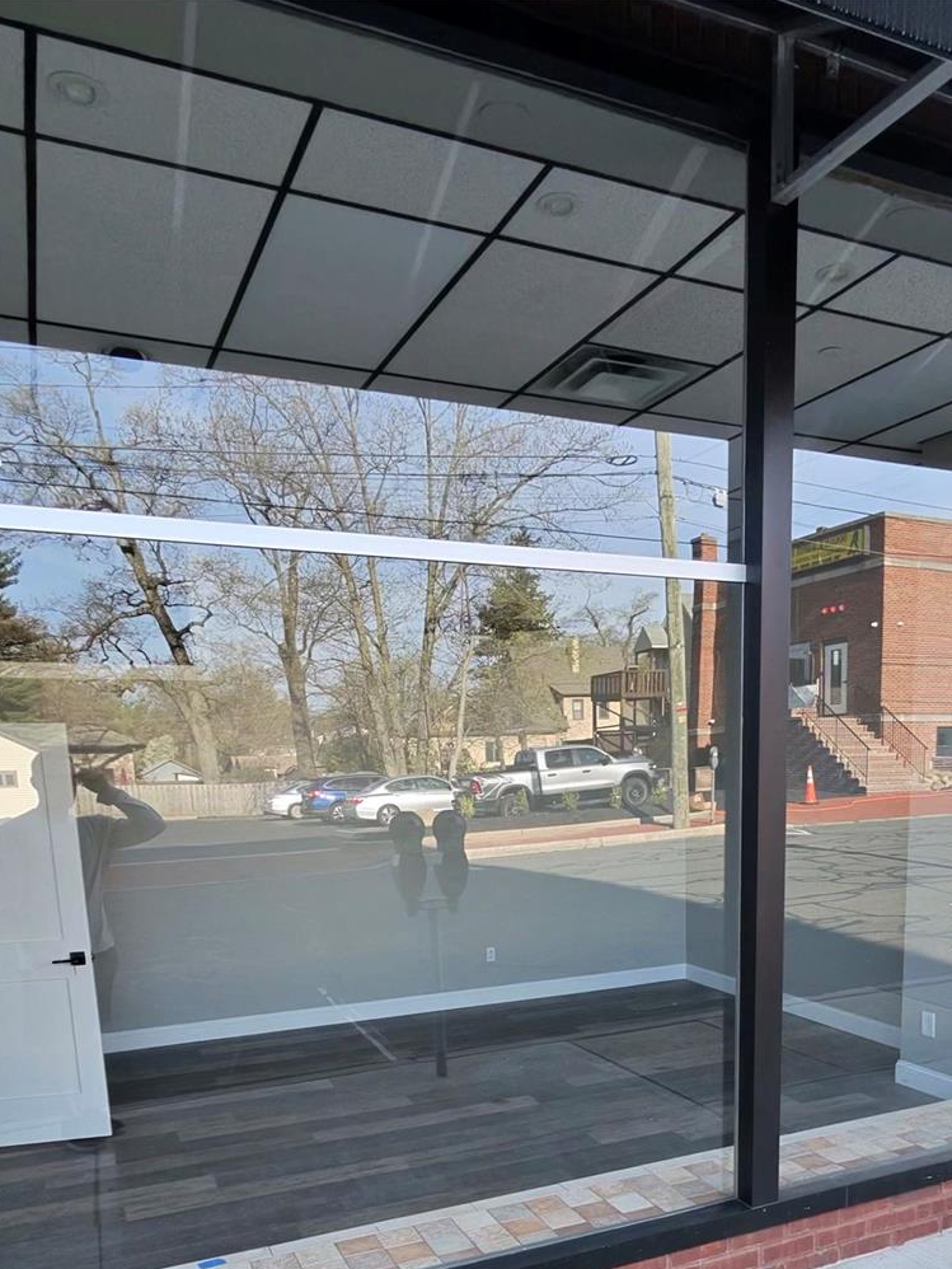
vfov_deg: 75.0
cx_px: 591
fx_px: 733
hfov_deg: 65.1
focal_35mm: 20
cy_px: 973
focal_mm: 2.24
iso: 91
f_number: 2.2
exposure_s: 1/250
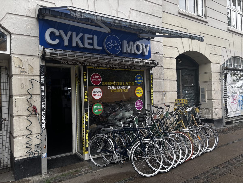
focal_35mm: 26
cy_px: 92
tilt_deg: +0.4
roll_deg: +1.4
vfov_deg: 53.1
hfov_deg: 67.3
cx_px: 122
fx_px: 183
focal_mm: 5.96
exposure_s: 1/423
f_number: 1.6
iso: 50
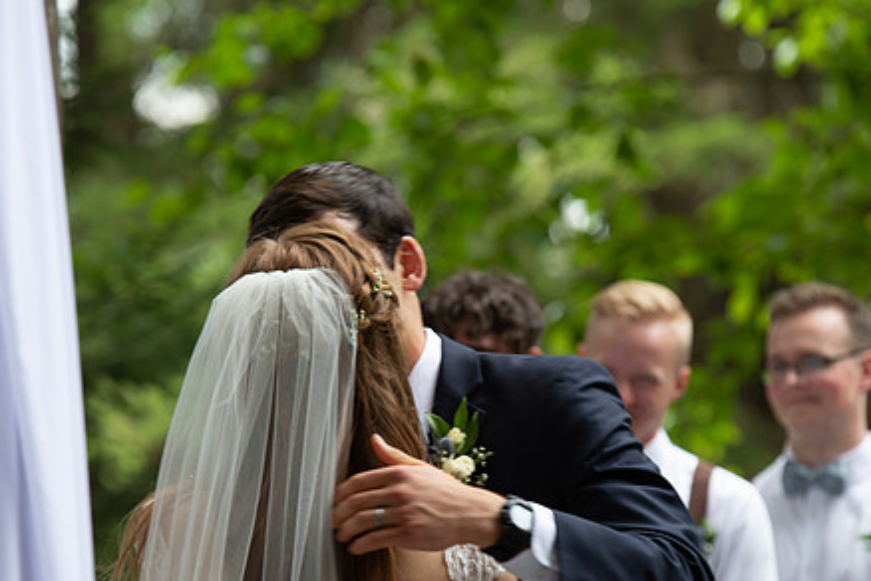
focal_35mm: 265
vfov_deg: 5.2
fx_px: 6411
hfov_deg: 7.8
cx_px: 449
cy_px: 337
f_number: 5.6
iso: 400
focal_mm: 200
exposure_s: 1/125
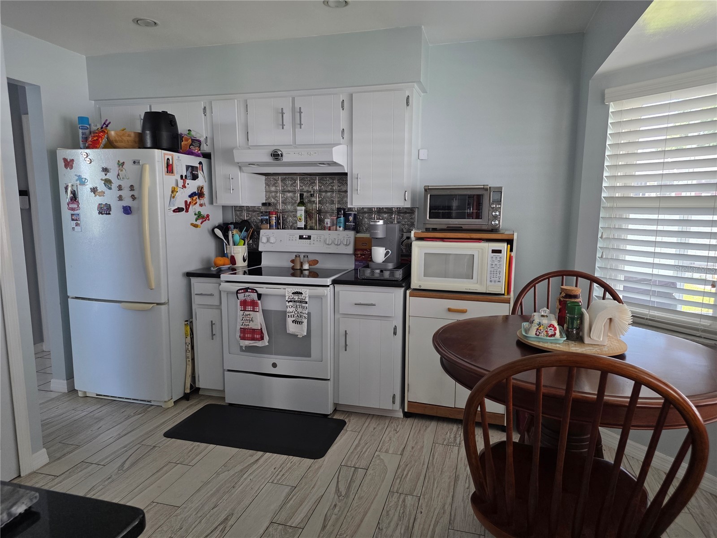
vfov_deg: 58.9
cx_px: 358
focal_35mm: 23
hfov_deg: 73.9
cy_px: 269
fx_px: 476
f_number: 1.7
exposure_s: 1/120
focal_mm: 6.25
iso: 250
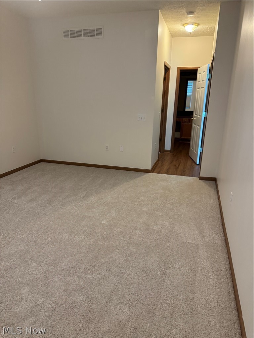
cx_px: 127
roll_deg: -0.8
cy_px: 169
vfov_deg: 71.6
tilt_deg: -17.2
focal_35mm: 24
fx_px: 235
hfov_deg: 56.8
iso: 500
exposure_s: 1/60
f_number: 1.78
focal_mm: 6.76
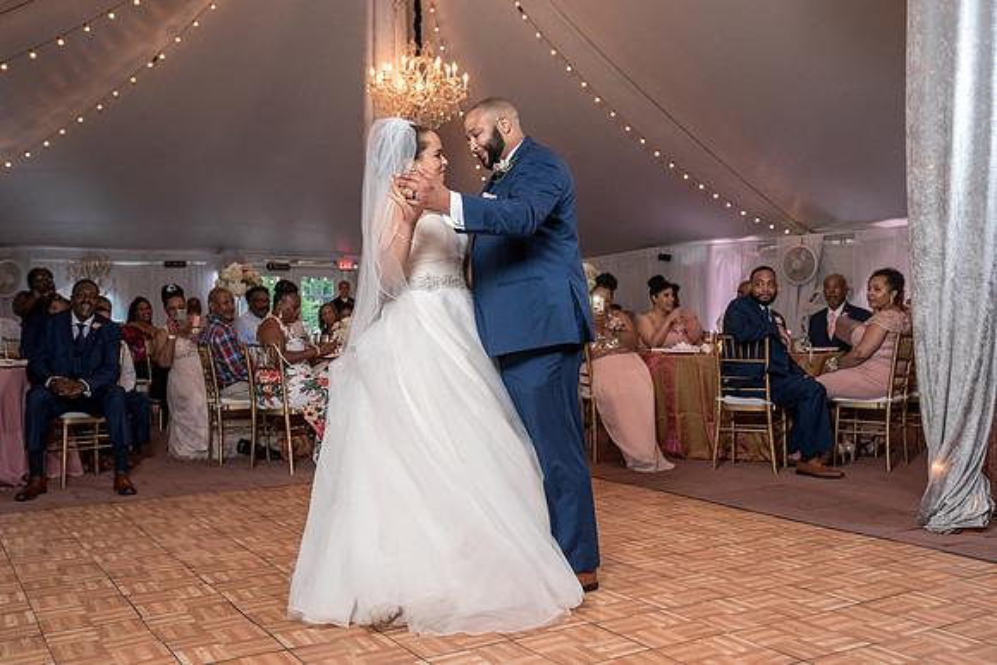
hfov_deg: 54.4
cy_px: 340
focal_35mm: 35
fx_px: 970
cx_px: 492
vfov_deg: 37.9
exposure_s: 1/200
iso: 2000
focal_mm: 32
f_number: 4
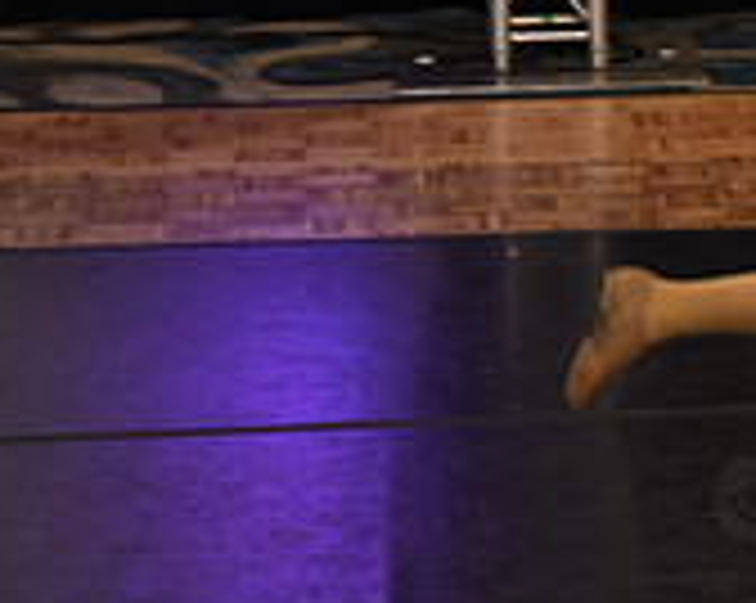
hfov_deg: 8.3
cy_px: 128
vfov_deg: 6.8
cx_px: 1143
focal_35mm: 227
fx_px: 5073
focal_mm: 70
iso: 2500
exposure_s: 1/400
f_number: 4
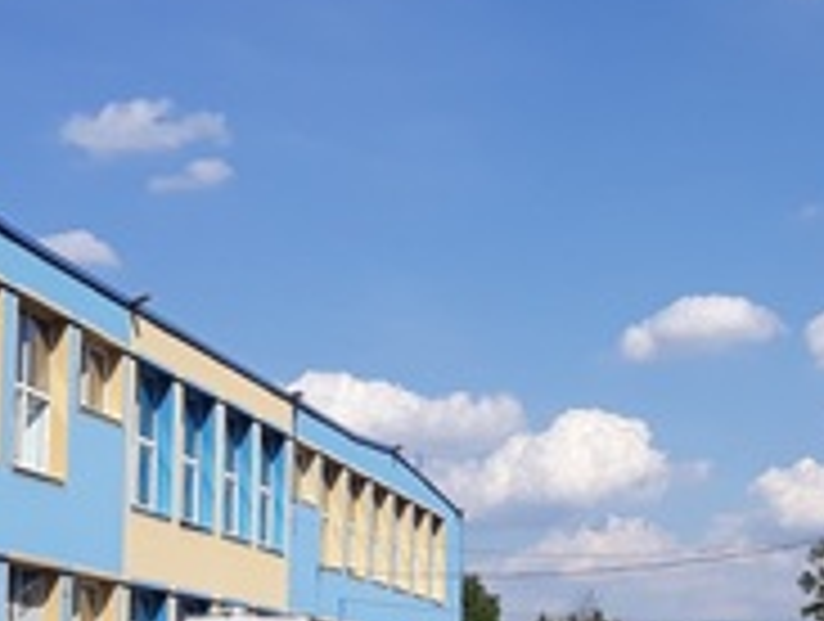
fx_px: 2457
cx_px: 662
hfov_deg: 18.9
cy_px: 322
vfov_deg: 14.4
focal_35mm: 103
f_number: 1.7
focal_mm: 3.71
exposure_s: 1/2747
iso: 40
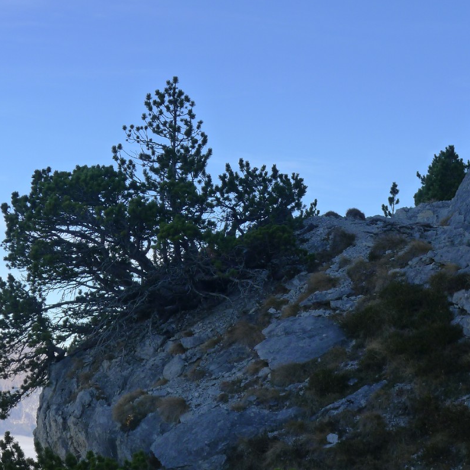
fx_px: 1183
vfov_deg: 22.5
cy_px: 234
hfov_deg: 22.5
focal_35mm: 77
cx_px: 258
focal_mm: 12.8
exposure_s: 1/640
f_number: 4
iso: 125
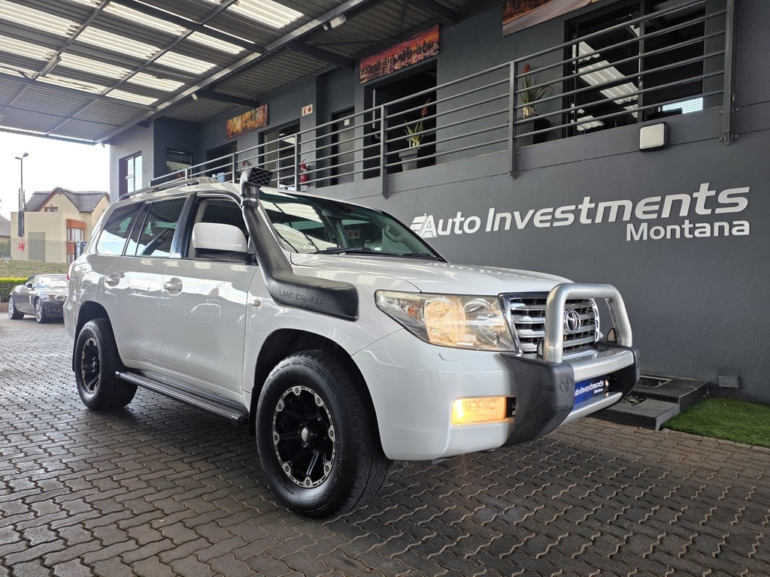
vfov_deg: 58.9
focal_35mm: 23
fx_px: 512
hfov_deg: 73.9
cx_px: 385
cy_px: 288
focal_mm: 6.25
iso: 50
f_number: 1.7
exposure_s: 1/180
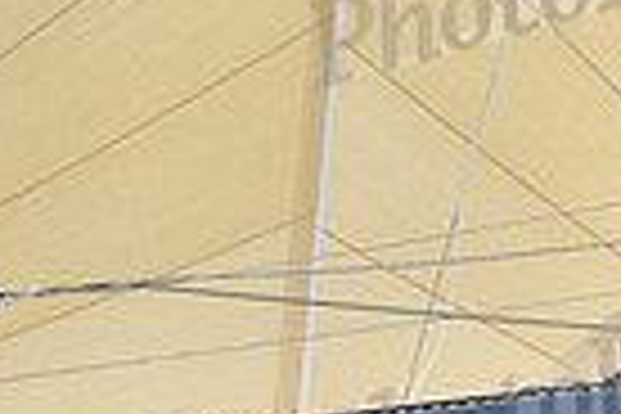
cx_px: 1179
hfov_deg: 5.7
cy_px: 556
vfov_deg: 3.8
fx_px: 6141
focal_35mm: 356
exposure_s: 1/1000
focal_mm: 85
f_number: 4.5
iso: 320
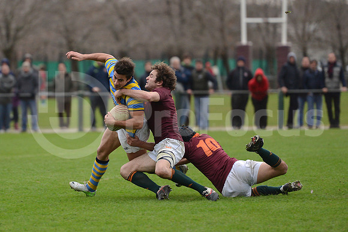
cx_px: 174
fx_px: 1885
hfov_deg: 10.5
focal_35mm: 195
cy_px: 116
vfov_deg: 7.0
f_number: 2.8
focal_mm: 195
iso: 1250
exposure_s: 1/500
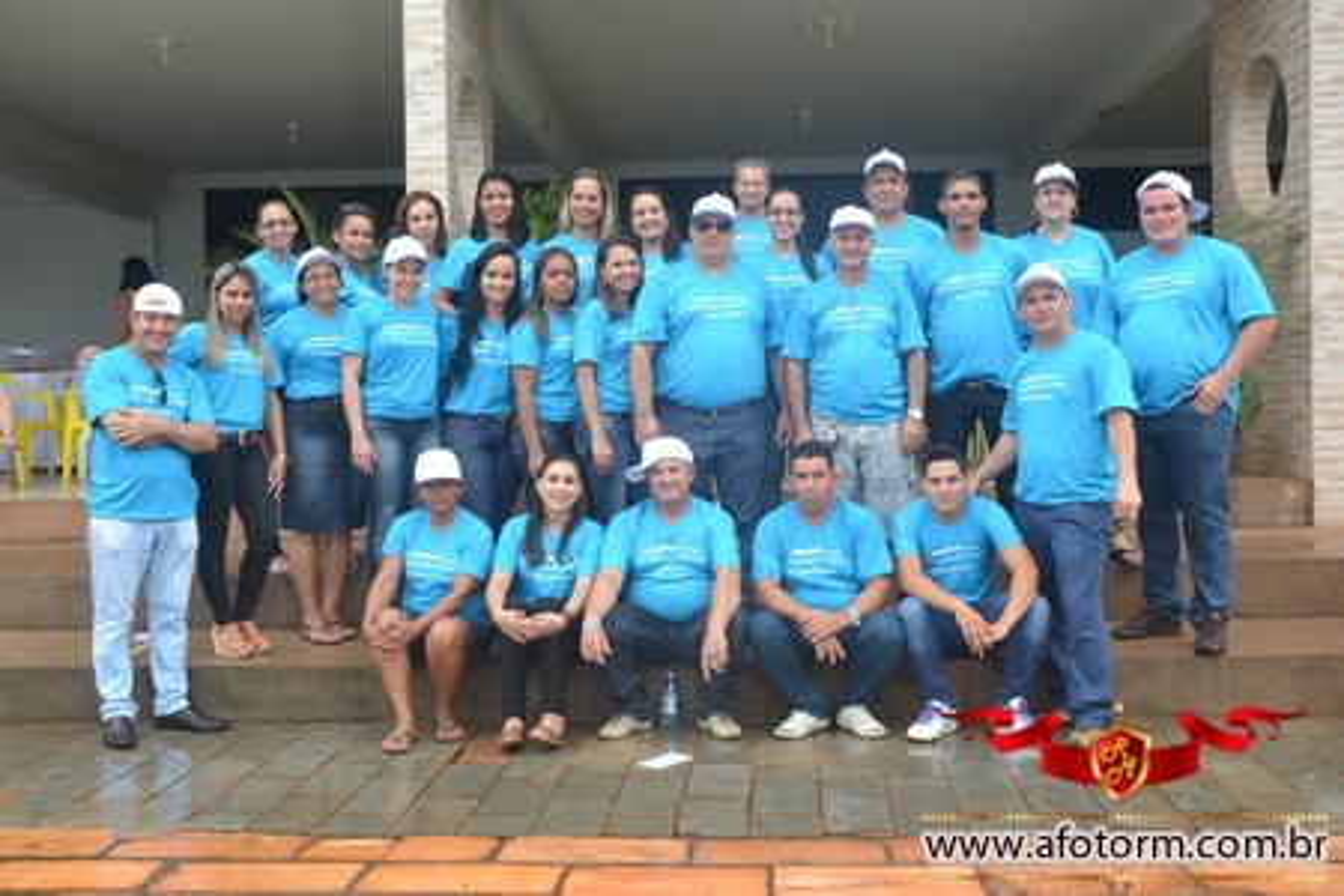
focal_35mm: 39
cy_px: 448
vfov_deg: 34.2
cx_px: 672
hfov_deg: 49.6
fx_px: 1456
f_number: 5.6
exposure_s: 1/125
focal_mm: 26
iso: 400
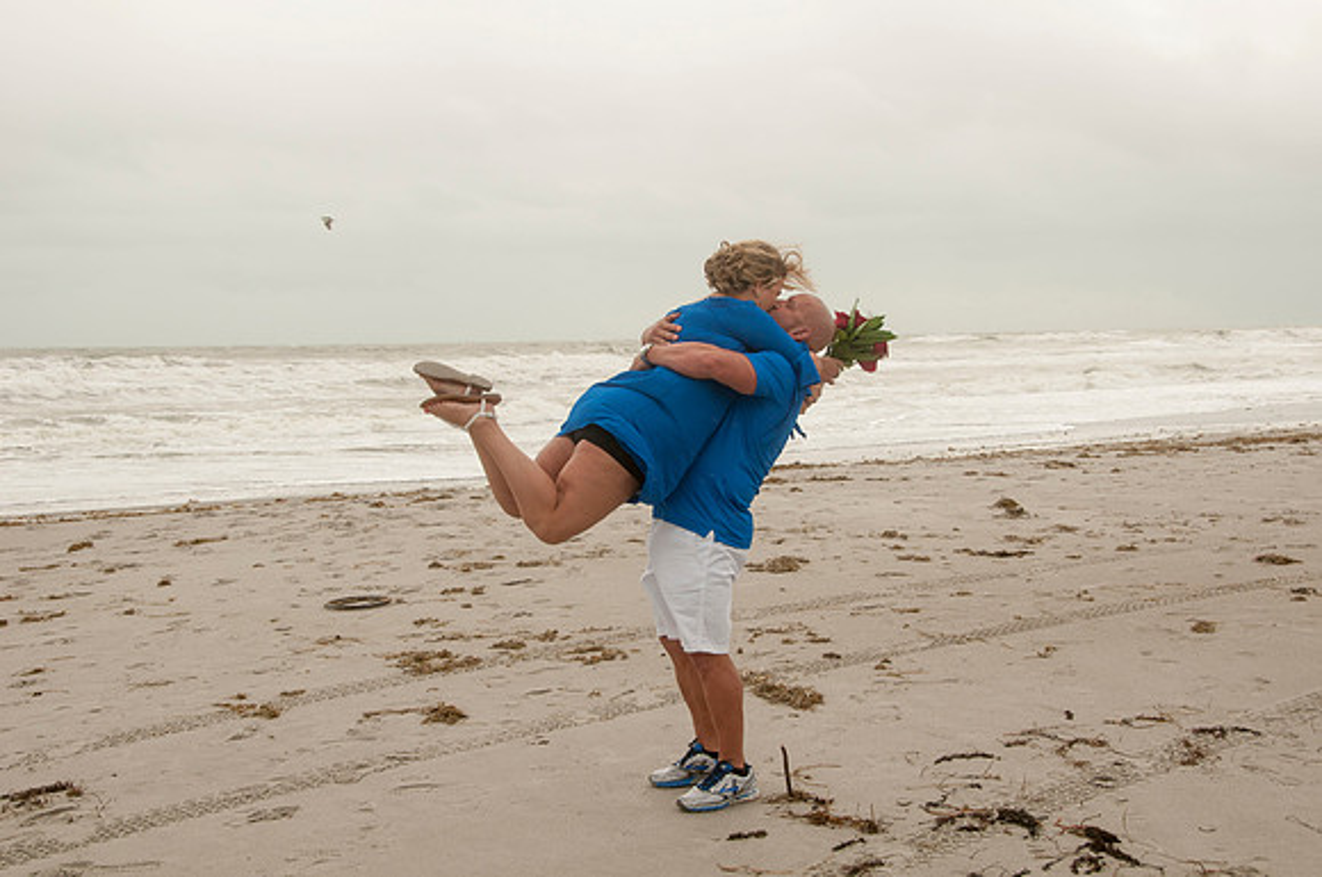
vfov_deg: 26.4
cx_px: 661
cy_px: 438
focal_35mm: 51
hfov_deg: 38.9
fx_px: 1870
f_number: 9
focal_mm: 34
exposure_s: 1/250
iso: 100
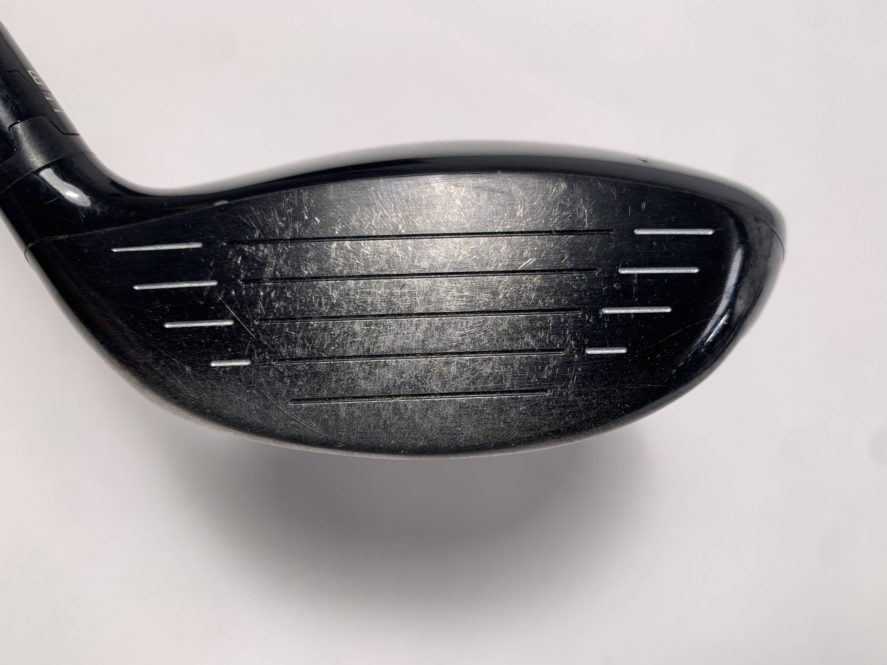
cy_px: 332
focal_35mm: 26
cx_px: 444
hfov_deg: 67.3
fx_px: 666
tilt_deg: -62.0
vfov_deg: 53.1
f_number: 1.8
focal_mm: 4.25
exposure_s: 1/203
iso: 25
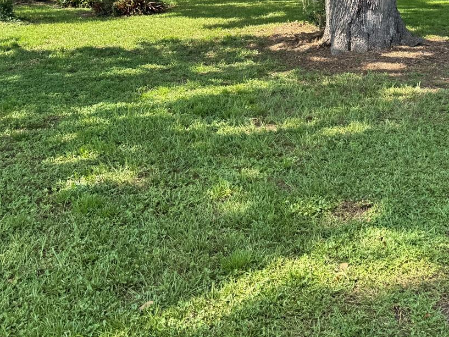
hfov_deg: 40.4
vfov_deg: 29.7
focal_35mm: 47
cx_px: 241
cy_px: 41
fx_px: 610
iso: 80
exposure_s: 1/1059
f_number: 1.78
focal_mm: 6.76
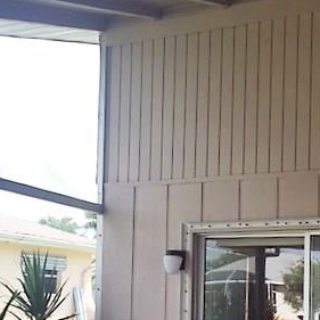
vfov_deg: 29.8
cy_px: 260
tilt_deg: +3.2
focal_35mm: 56
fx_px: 586
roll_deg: +0.7
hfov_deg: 30.4
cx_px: 203
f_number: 2.2
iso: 32
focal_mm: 4.15
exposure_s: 1/314
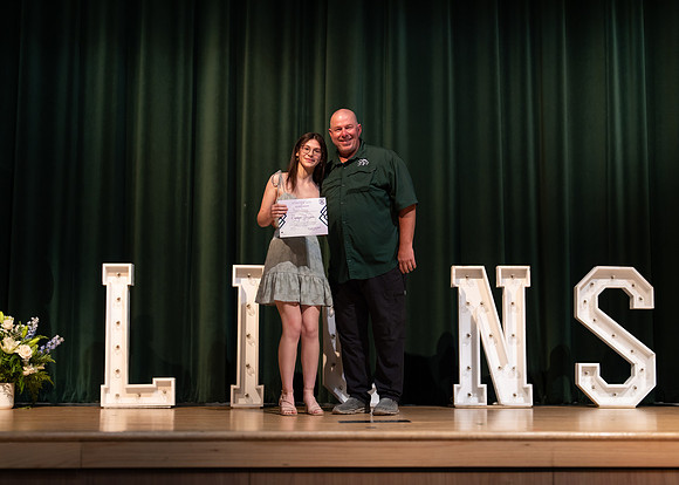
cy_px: 249
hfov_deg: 35.5
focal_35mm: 55
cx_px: 355
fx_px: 1060
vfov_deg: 25.7
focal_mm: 50
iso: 500
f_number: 1.2
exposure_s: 1/320
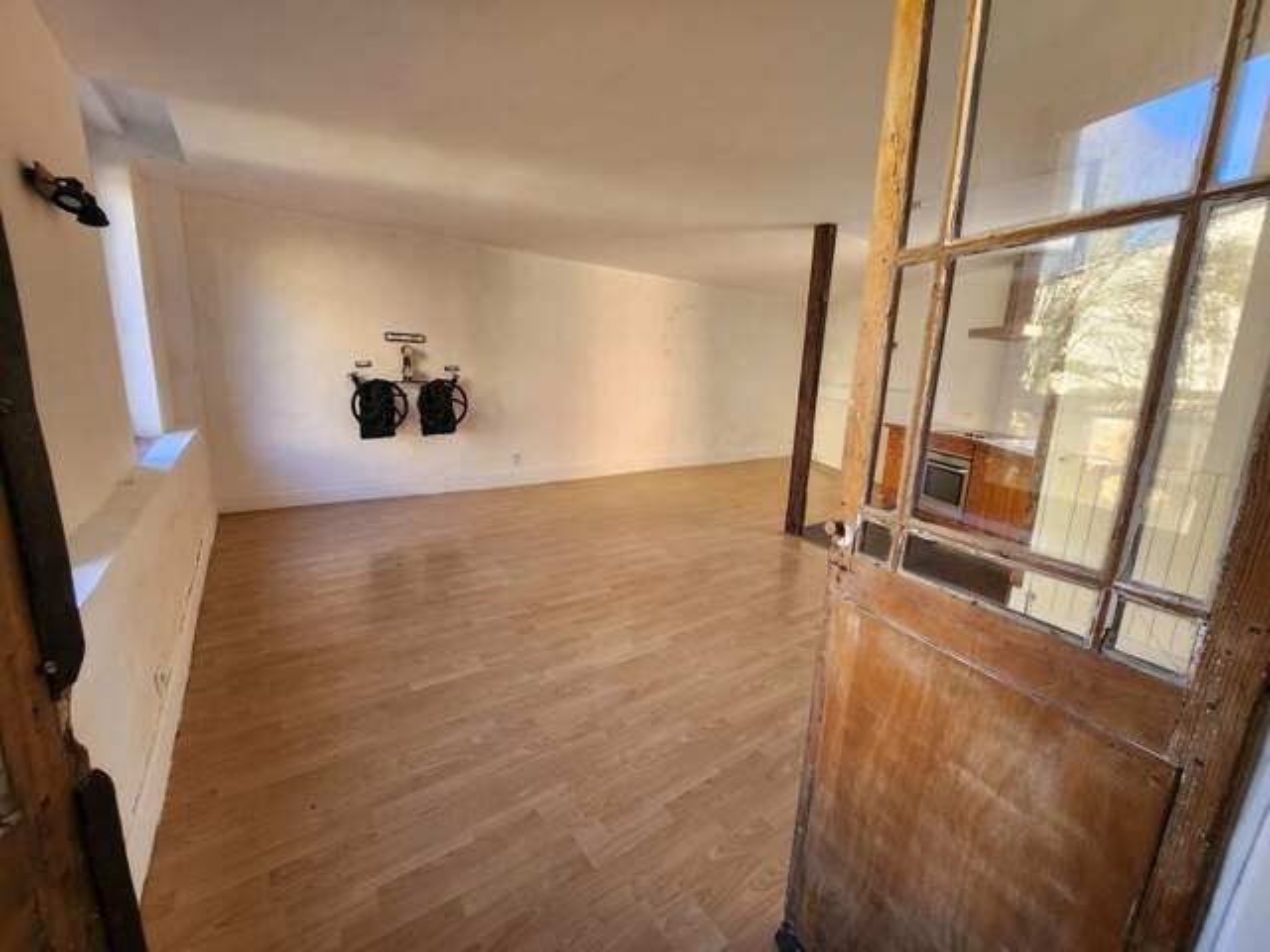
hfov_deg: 106.2
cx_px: 635
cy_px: 476
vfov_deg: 89.9
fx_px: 477
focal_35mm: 13
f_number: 2.2
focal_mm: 1.7
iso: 80
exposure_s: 1/50
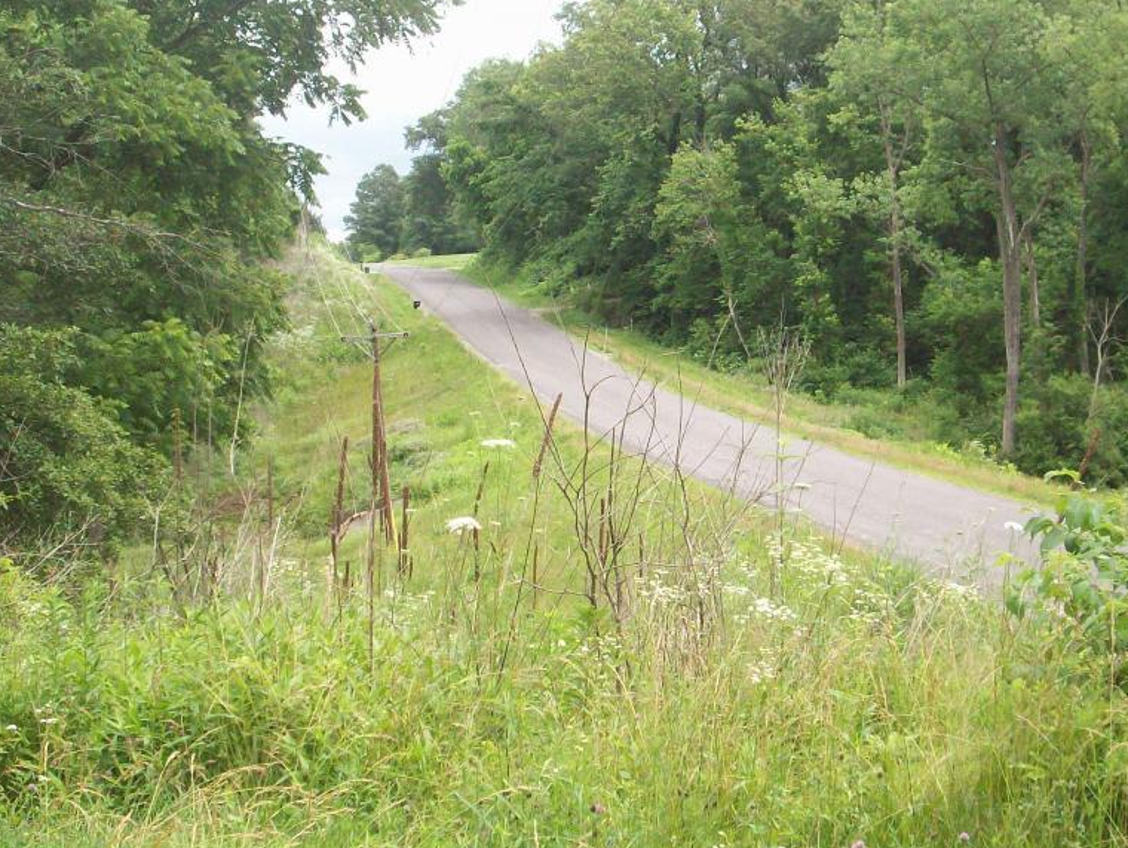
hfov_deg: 31.0
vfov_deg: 23.7
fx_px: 2022
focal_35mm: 62
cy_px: 452
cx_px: 706
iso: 200
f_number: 3.1
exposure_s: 1/922
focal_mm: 7.6
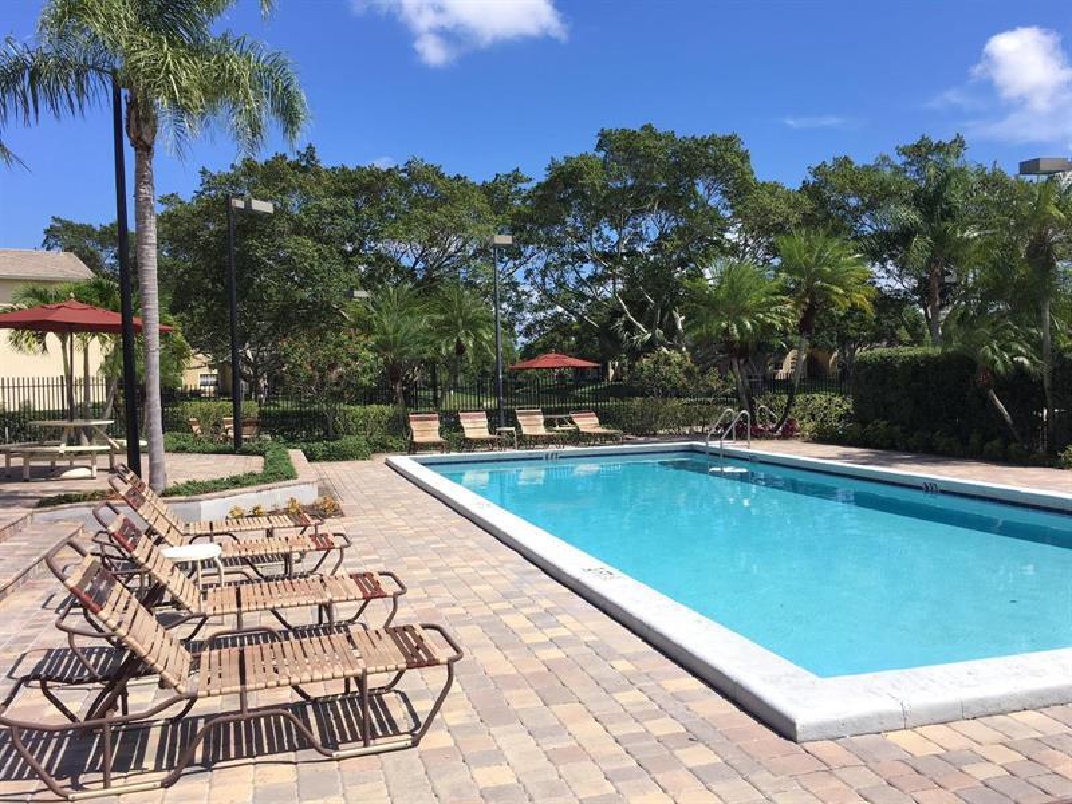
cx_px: 536
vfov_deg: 48.2
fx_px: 898
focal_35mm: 29
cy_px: 402
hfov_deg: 61.7
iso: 25
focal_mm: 4.15
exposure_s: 1/1241
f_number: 2.2
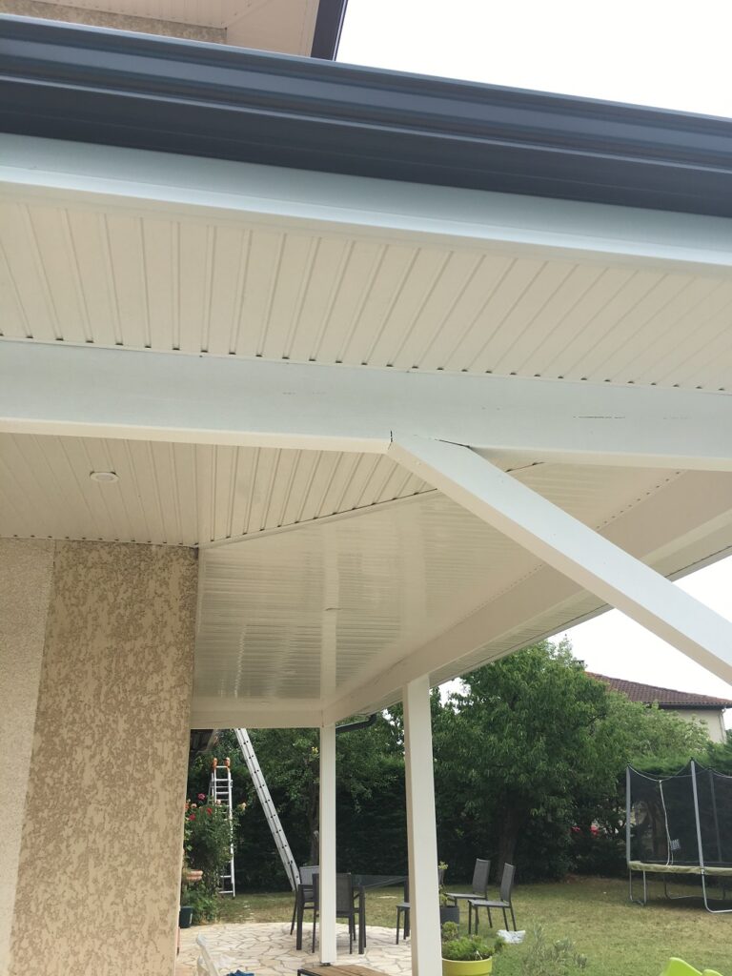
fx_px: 818
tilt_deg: +18.3
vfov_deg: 61.7
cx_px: 366
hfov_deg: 48.2
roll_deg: +1.5
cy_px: 488
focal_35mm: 29
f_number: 2.2
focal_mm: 4.15
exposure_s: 1/553
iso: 25
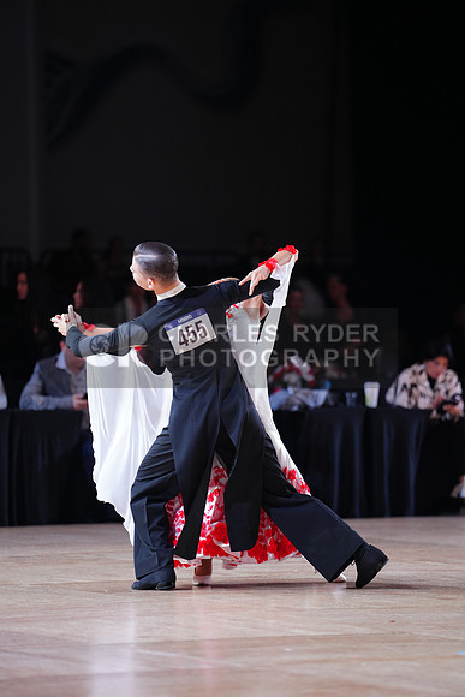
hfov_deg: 6.9
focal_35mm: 200
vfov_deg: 10.3
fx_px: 3872
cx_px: 232
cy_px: 348
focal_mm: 200
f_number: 2.8
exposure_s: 1/500
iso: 1000
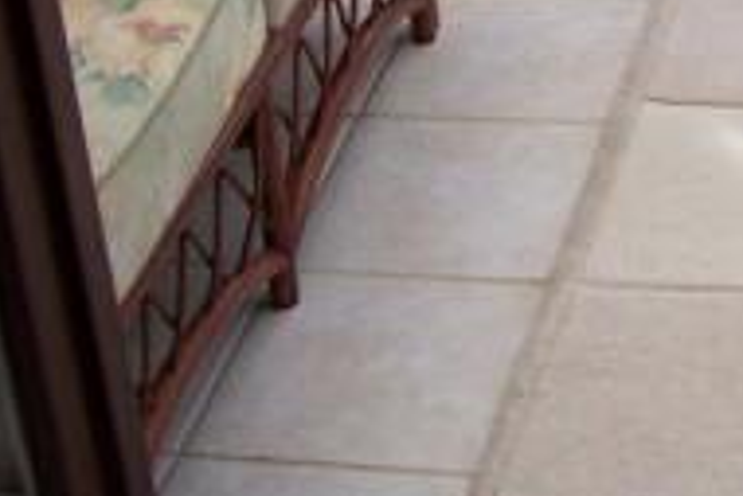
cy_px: -310
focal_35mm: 115
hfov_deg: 17.3
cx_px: 757
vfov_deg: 11.3
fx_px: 2375
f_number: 3
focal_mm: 6
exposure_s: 1/250
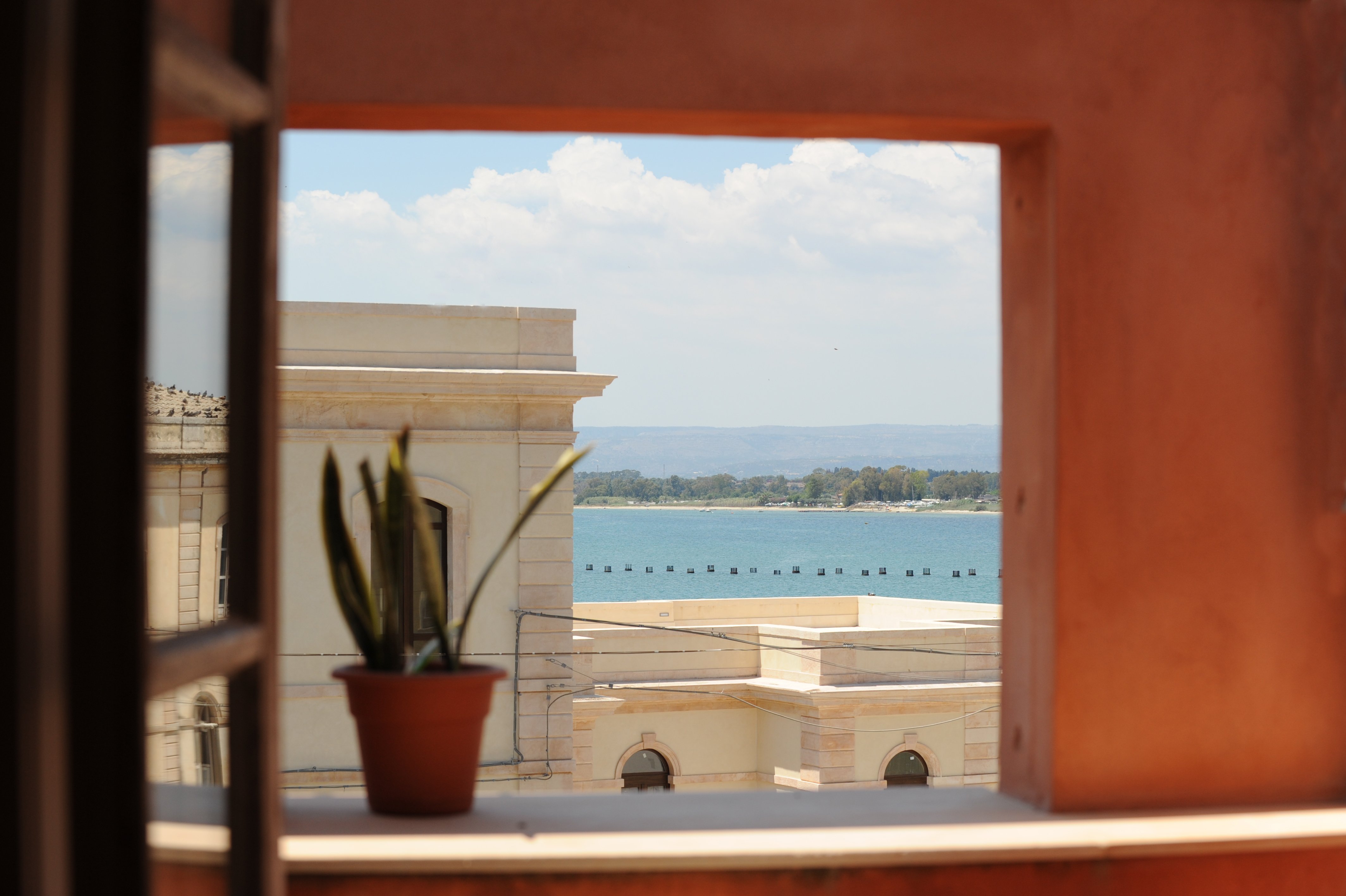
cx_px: 673
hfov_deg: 28.9
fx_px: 2616
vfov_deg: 19.4
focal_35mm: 70
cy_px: 448
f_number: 5.6
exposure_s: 1/1600
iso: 400
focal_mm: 70
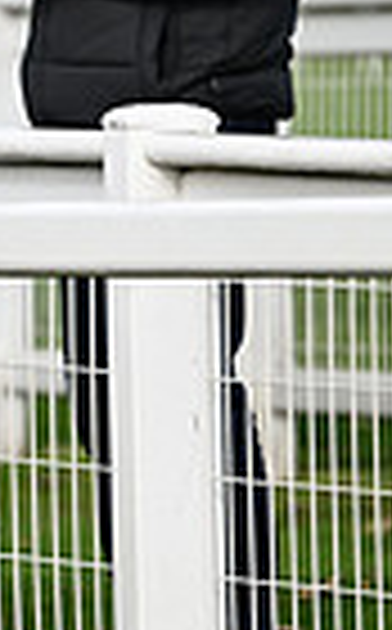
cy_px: 308
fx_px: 13783
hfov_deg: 1.6
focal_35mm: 803
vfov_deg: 2.6
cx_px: -847
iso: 500
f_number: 4
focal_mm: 190
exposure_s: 1/2500
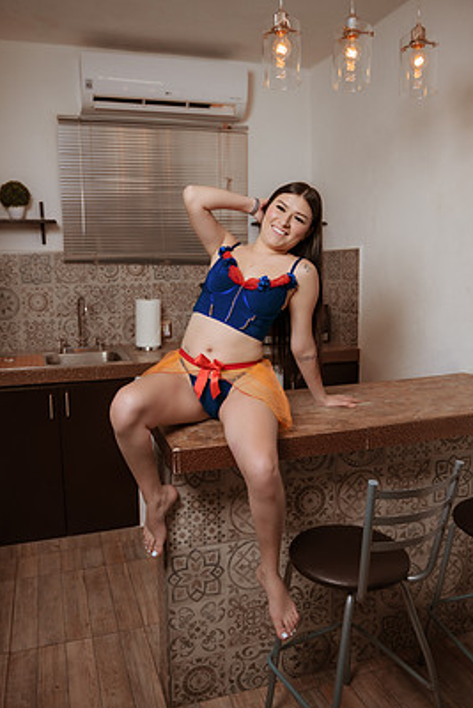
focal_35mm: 27
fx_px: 532
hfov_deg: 47.9
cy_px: 352
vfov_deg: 67.4
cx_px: 225
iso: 50
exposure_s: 1/200
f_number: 2.8
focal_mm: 24
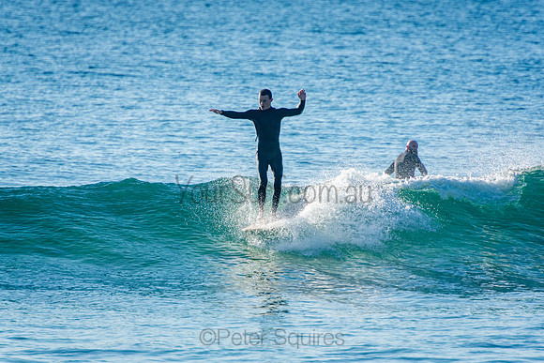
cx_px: 272
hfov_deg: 3.4
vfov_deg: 2.3
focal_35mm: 600
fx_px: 9068
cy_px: 182
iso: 200
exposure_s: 1/1250
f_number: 5.6
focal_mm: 400
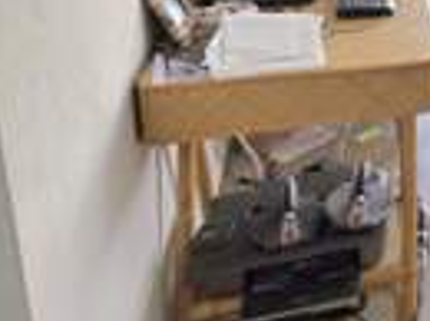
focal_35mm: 48
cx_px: 628
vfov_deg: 26.4
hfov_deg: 28.1
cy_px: -78
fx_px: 595
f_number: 1.9
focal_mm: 2.2
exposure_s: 1/120
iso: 125
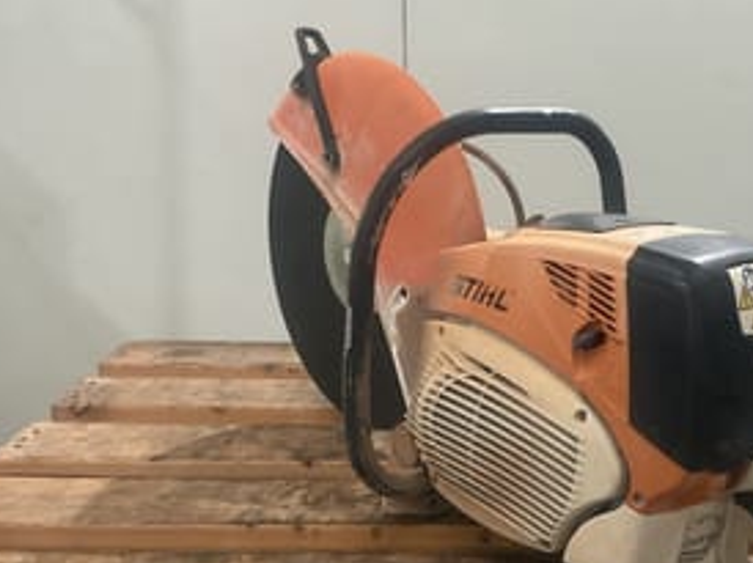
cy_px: 361
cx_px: 555
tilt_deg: -16.6
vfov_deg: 27.4
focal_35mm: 53
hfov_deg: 35.5
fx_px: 1152
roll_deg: -1.9
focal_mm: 3
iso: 250
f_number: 1.8
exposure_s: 1/40
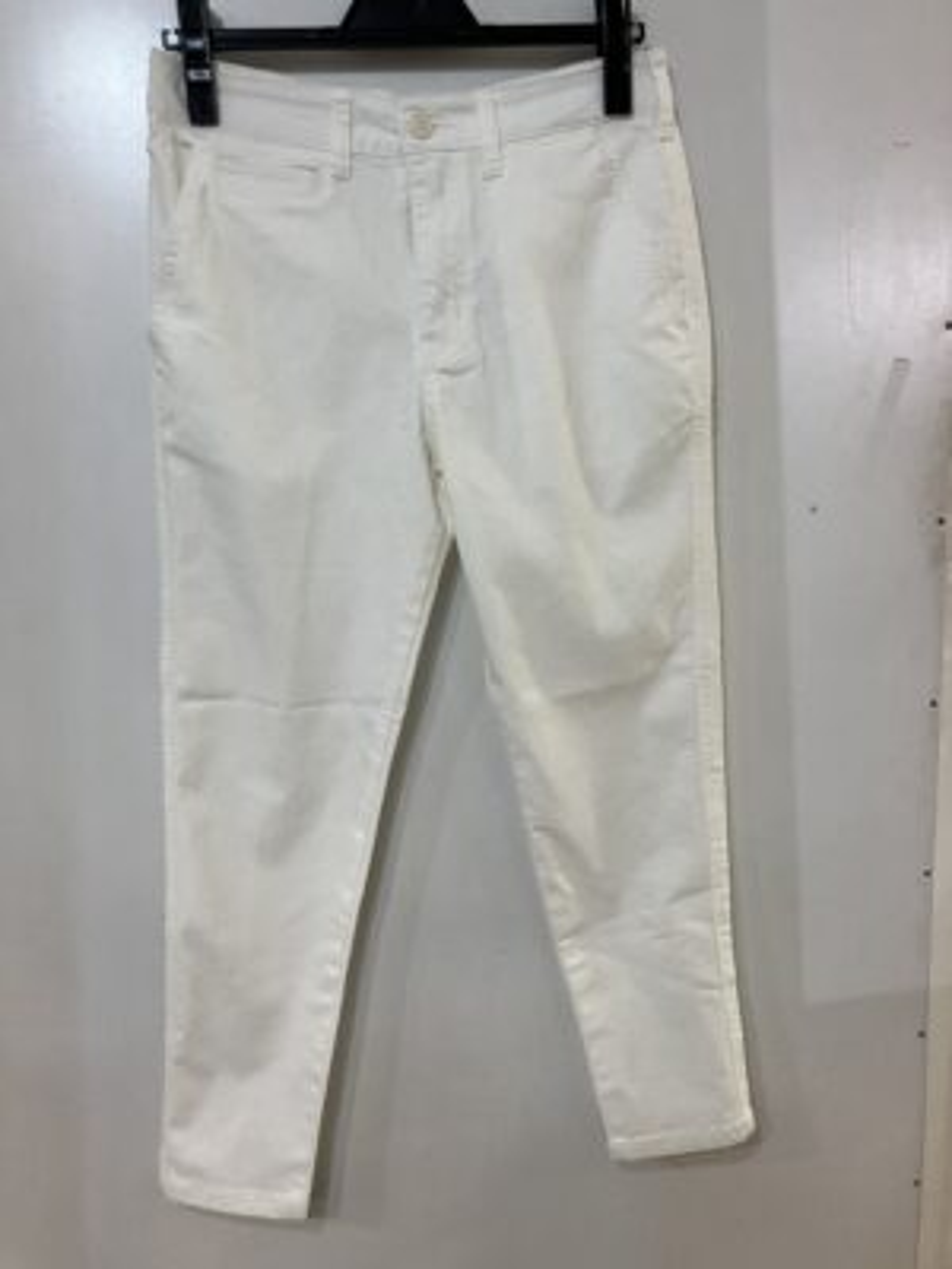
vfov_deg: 63.4
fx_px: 1027
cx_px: 476
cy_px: 634
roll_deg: +2.4
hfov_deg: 49.7
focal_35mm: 28
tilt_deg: -15.0
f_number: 1.8
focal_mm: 3.99
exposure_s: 1/50
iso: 64
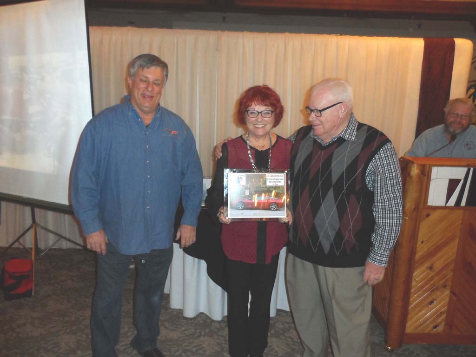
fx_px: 330
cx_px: 238
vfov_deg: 56.8
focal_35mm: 24
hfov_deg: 71.6
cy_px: 178
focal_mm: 4
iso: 400
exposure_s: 1/15
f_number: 3.2
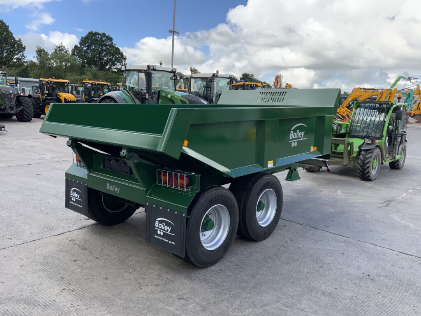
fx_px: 353
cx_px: 210
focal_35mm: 29
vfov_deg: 48.2
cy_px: 158
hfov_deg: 61.7
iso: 16
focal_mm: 3
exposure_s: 1/728
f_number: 1.8
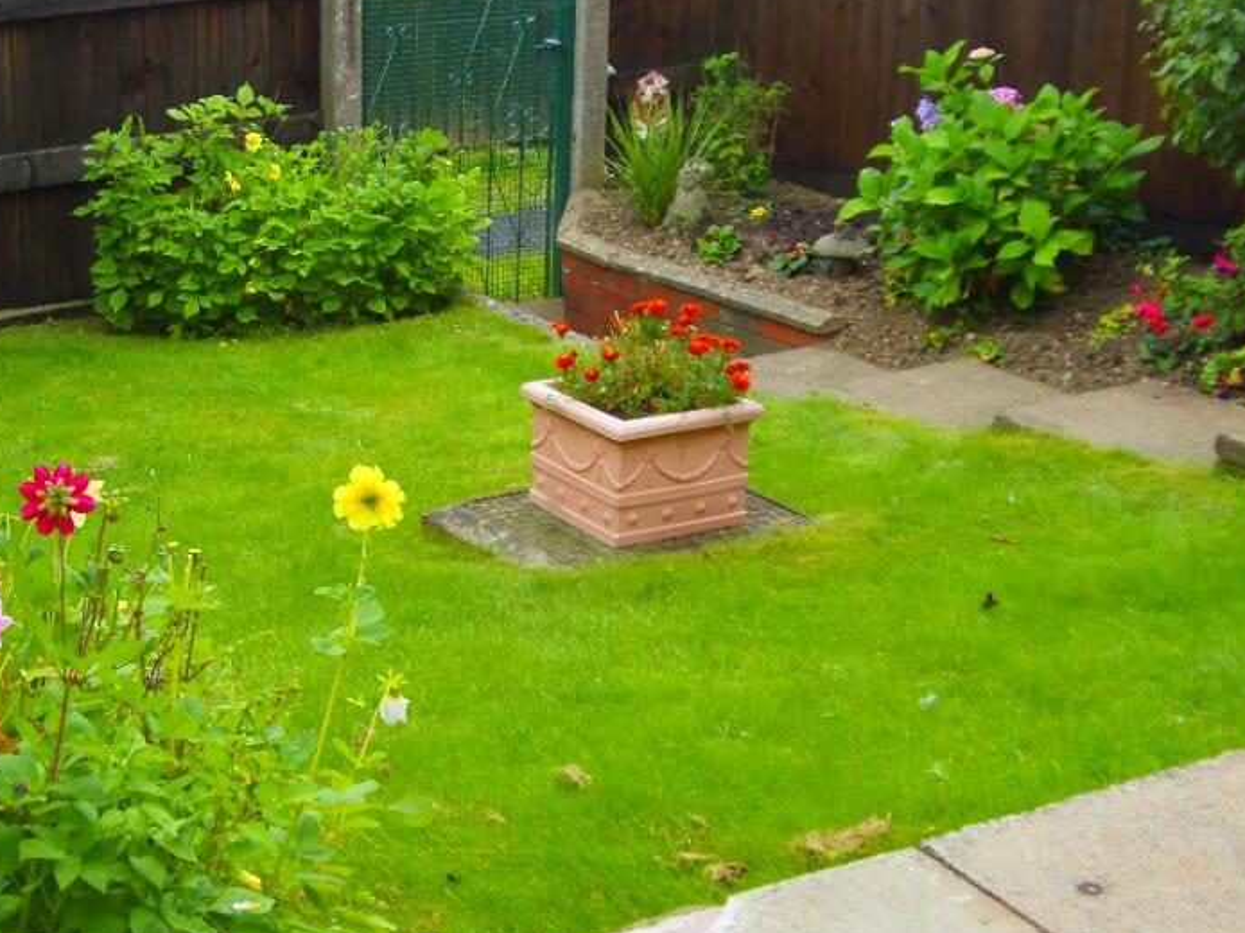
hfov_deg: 31.1
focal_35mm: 62
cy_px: 440
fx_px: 2229
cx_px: 461
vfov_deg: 23.6
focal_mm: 7.8
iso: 64
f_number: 3.6
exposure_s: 1/160
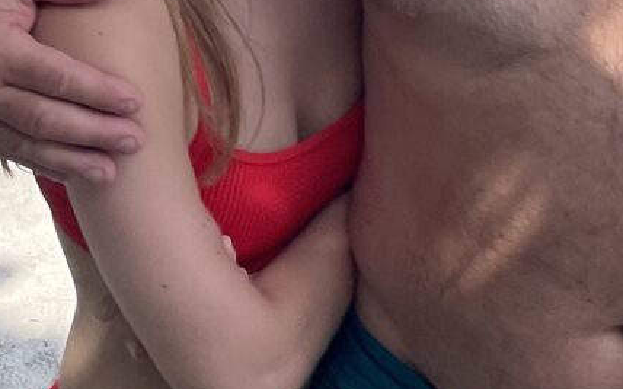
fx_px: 1969
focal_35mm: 116
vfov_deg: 10.6
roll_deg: +0.0
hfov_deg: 17.6
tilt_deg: -8.8
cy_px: -309
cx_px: 607
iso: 32
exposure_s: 1/1984
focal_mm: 4.2
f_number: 1.6
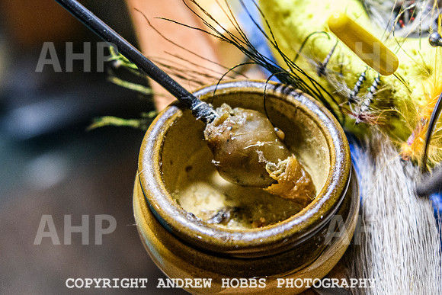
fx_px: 956
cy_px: 125
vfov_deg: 17.5
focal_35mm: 78
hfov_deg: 26.0
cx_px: 252
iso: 1600
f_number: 3.2
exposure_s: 1/200
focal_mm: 32
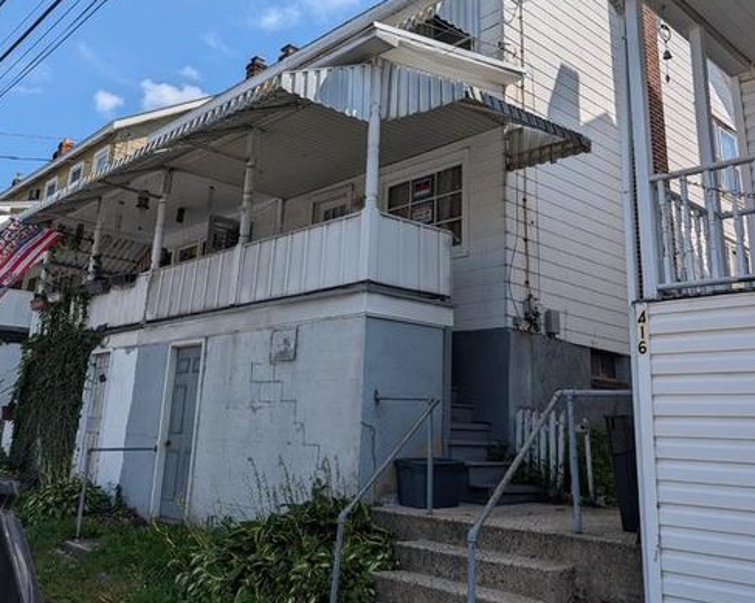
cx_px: 371
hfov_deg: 55.7
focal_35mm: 32
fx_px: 715
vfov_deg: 45.1
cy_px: 203
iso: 21
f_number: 1.68
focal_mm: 6.9
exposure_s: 1/1462
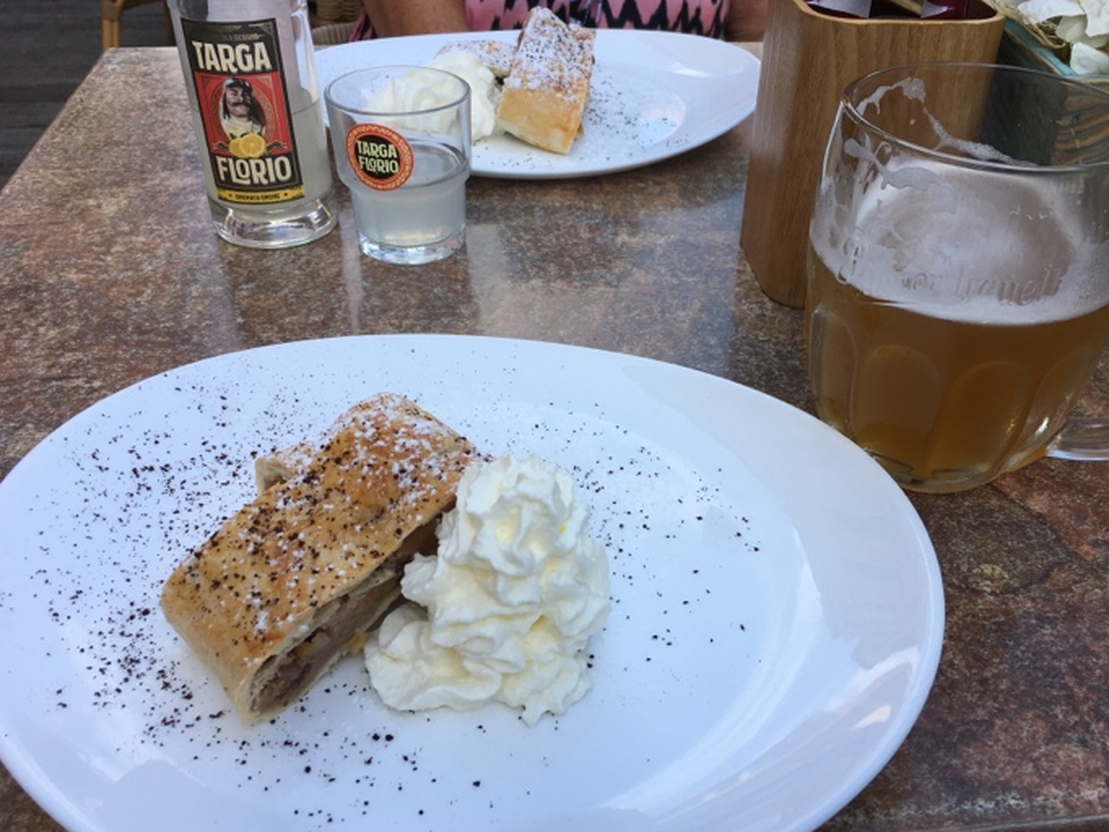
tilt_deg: -35.3
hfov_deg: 53.8
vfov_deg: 41.8
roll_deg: -1.7
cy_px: 411
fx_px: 1090
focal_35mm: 34
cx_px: 633
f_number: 2.2
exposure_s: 1/527
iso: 25
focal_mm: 4.15
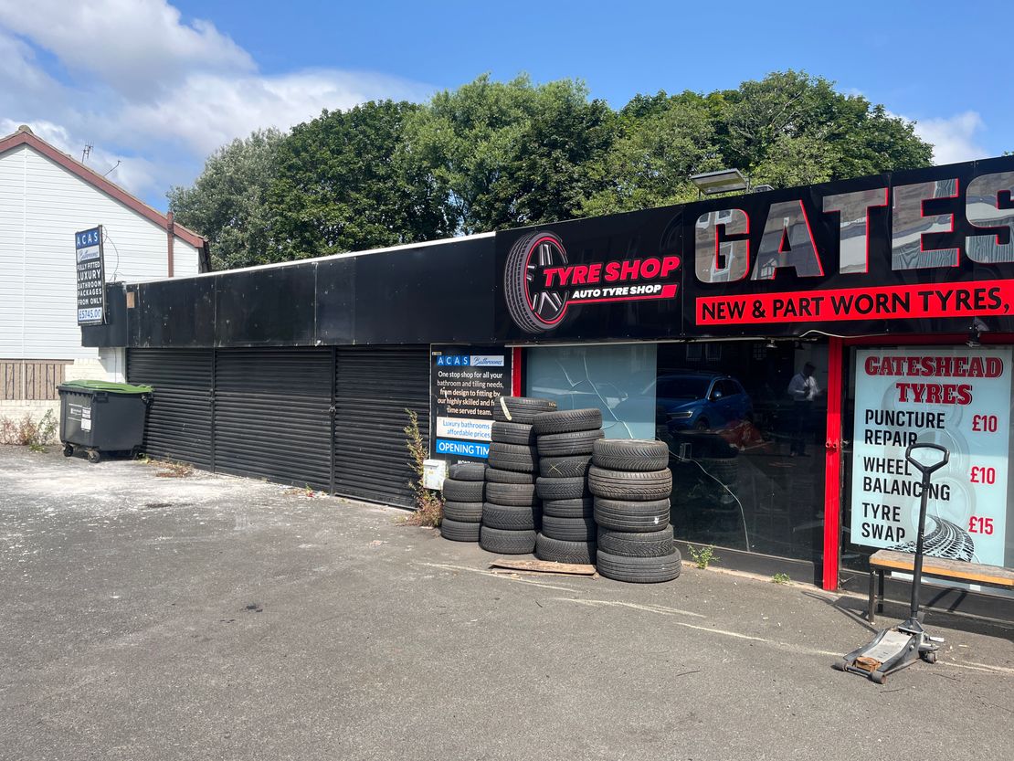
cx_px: 507
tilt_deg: -0.8
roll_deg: -0.8
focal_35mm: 26
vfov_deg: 53.1
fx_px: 762
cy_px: 380
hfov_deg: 67.3
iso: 50
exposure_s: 1/1721
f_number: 1.6
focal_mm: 5.1
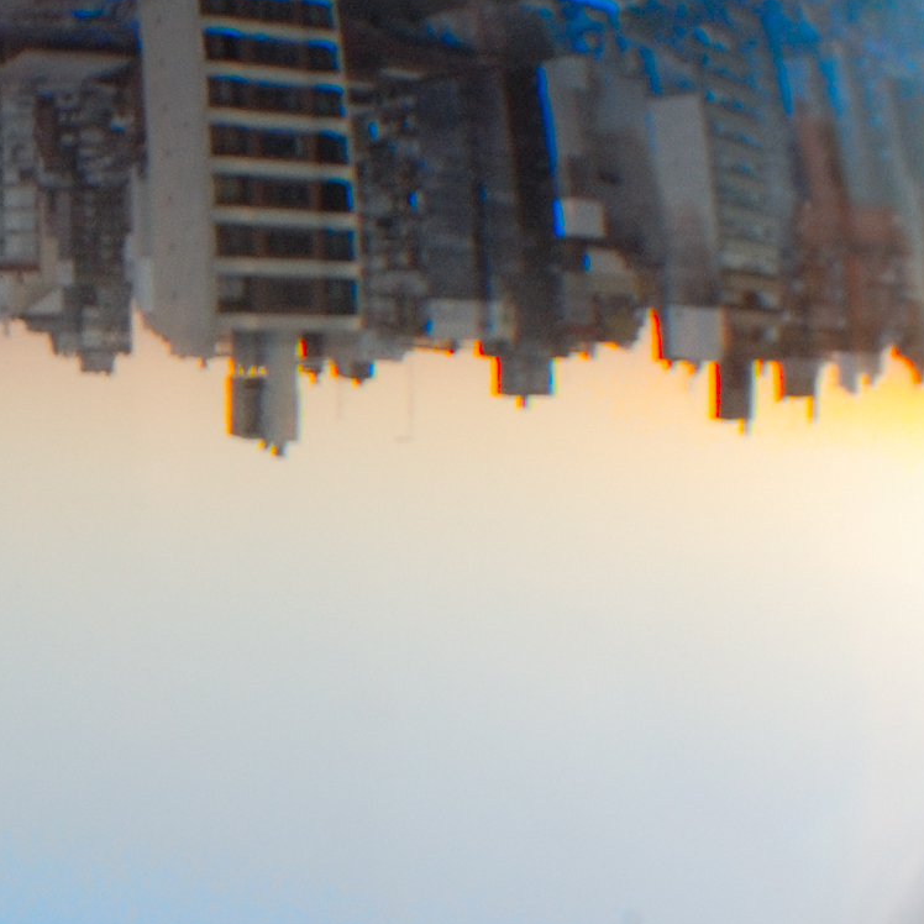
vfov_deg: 6.2
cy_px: 374
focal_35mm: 282
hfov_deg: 6.2
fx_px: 8507
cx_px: -47
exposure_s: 1/20
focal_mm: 55
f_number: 18
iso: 400
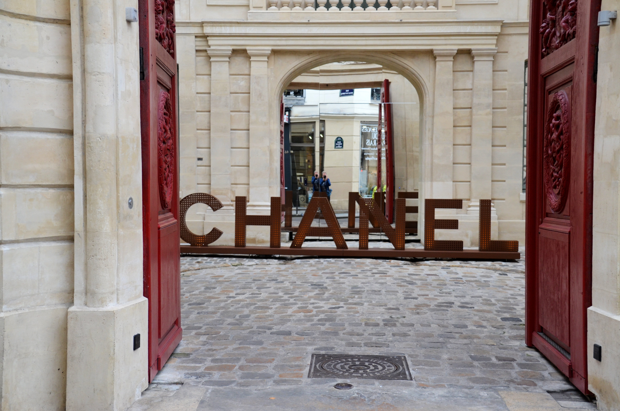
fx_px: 825
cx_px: 310
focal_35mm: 48
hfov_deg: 41.2
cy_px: 206
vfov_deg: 28.0
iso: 400
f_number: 4
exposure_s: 1/50
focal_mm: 32
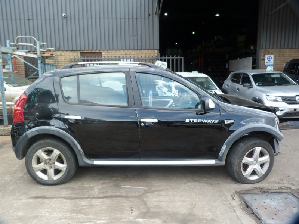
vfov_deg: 54.9
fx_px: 216
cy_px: 112
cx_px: 150
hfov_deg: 69.4
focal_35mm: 25
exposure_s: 1/80
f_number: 2.8
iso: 80
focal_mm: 4.5
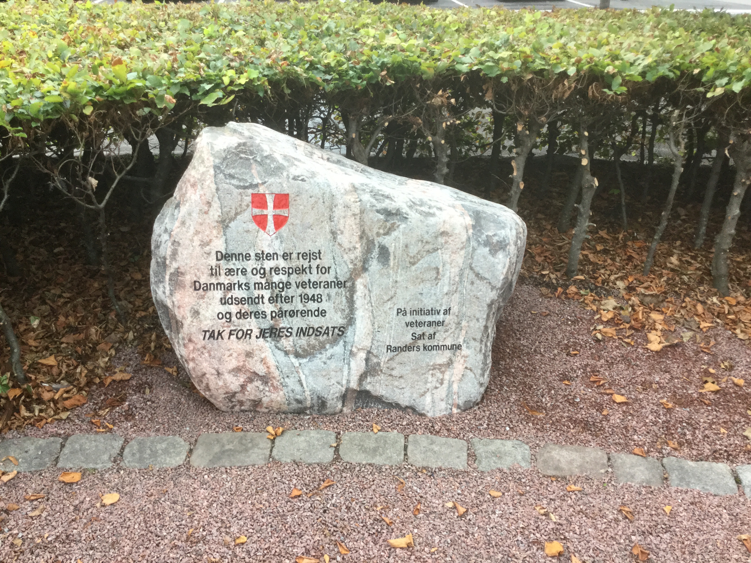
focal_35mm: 31
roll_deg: +0.1
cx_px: 376
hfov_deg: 58.4
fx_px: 673
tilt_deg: -27.0
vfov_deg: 45.4
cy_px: 282
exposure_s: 1/33
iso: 32
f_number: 2.4
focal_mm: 3.3
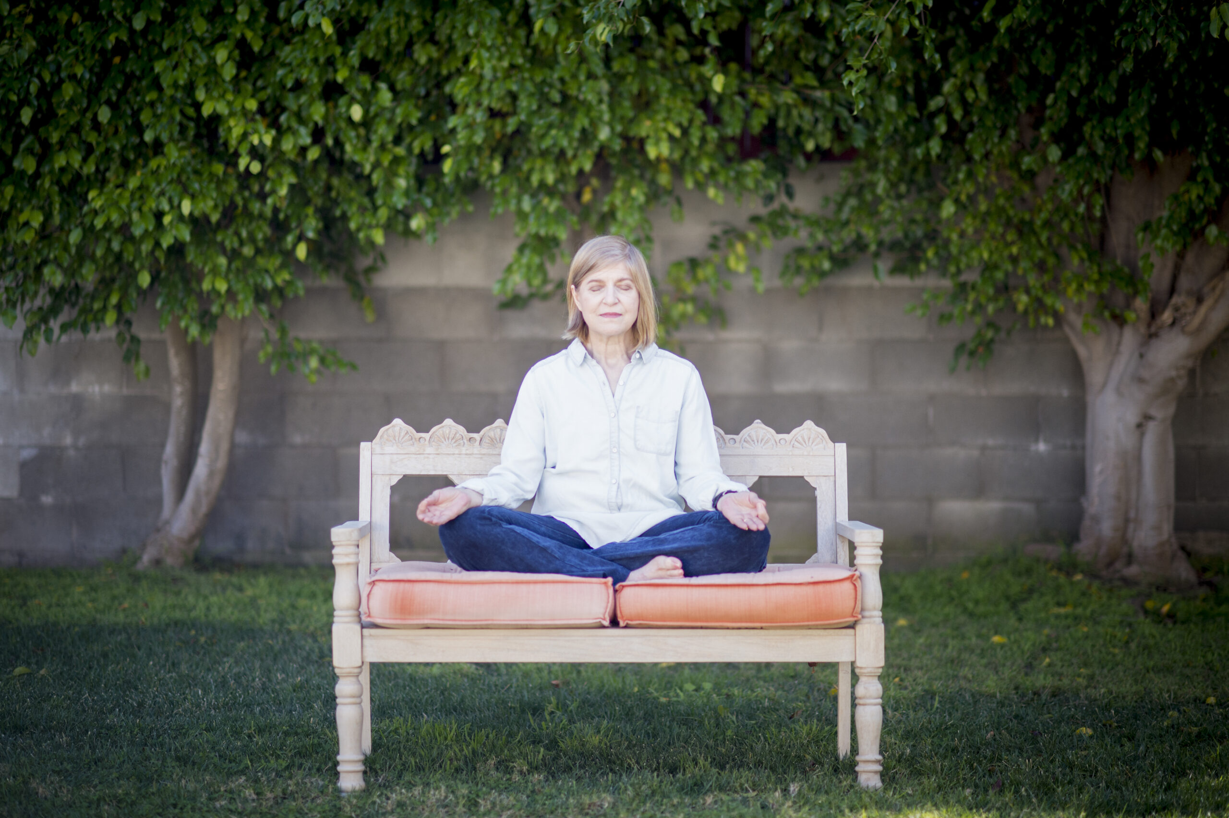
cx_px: 614
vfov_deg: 16.1
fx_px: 2900
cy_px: 409
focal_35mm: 85
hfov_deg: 23.9
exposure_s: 1/4000
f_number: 1.4
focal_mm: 85
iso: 800
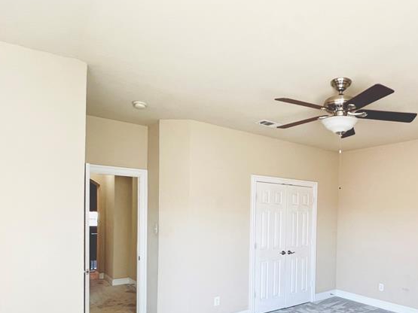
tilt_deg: -1.8
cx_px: 295
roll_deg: -0.7
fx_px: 290
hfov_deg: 68.5
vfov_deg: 55.0
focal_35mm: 24
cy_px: 220
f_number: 1.8
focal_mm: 1.57
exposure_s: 1/121
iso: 160
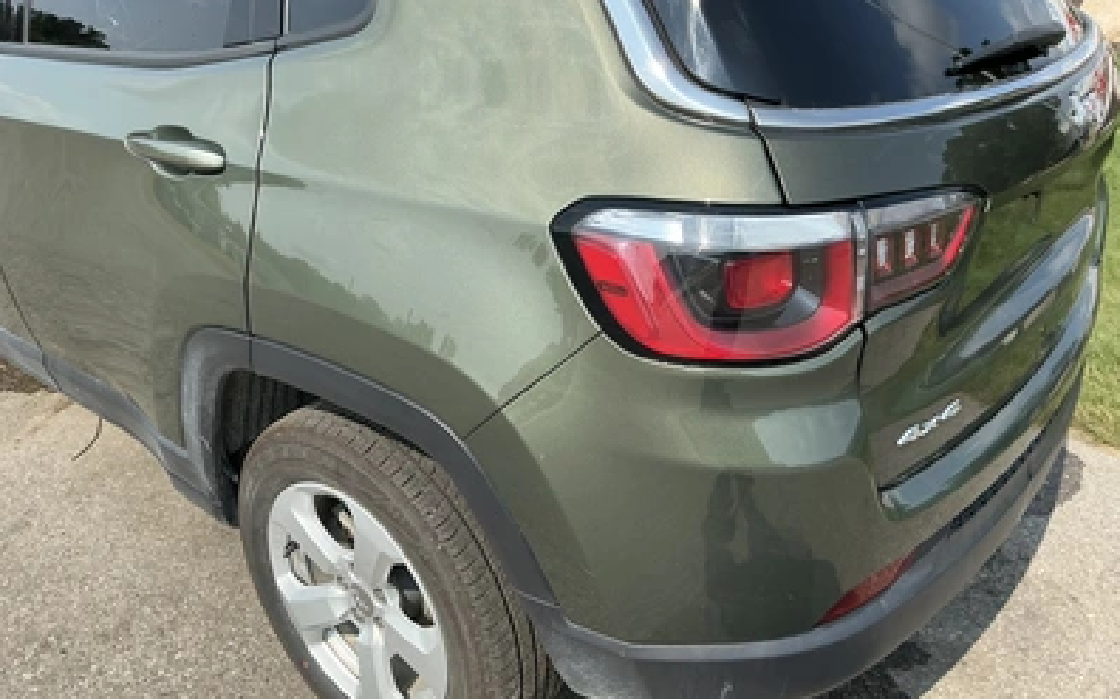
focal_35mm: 30
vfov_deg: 41.8
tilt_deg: -26.7
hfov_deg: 62.9
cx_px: 563
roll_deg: -0.4
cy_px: 354
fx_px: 915
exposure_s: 1/1168
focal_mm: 3
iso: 25
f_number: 1.8
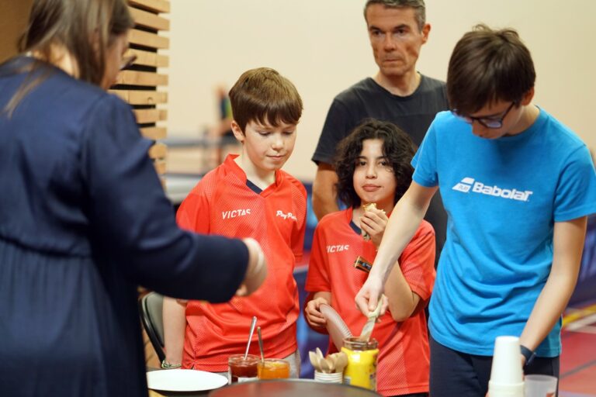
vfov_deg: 16.1
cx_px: 298
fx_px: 1407
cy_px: 198
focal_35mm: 85
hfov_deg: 23.9
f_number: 2
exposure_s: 1/400
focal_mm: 85
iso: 1250
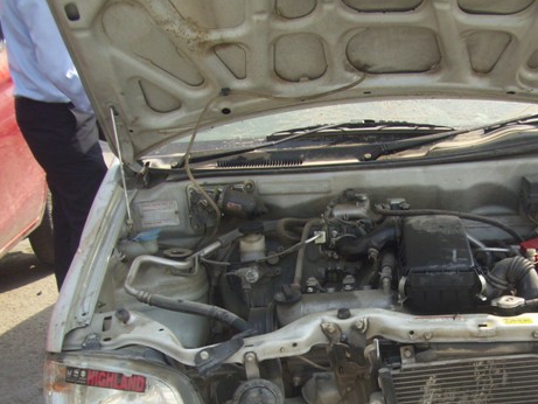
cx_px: 421
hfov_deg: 31.9
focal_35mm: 59
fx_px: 917
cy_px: 344
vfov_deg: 24.3
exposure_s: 1/320
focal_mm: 5.7
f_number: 2.9
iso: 80
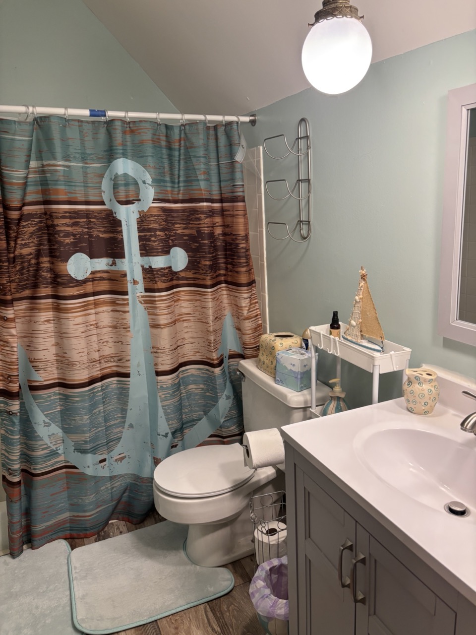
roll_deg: +2.2
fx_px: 477
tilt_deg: -13.4
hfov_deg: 53.1
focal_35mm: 26
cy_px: 318
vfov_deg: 67.3
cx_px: 238
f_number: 1.6
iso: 160
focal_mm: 5.96
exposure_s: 1/60
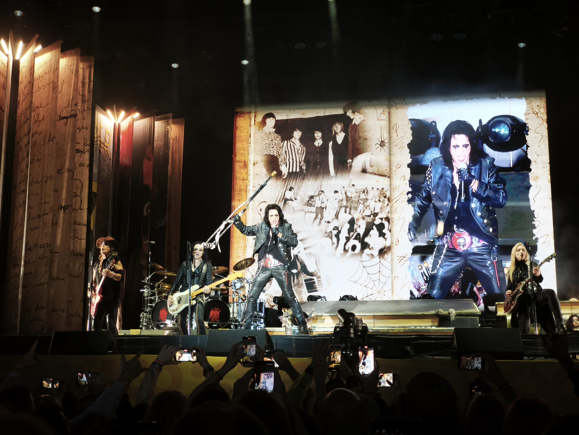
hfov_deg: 38.2
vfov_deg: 29.1
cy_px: 218
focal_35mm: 50
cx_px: 290
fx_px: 836
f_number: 1.9
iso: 1250
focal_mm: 7.1
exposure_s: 1/196
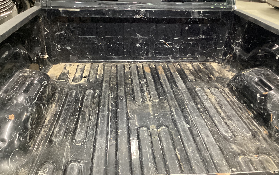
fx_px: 251
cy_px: 90
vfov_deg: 38.3
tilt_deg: -29.1
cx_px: 140
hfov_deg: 58.1
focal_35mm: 33
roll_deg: -2.3
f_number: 2.4
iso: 500
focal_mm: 3.3
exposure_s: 1/25
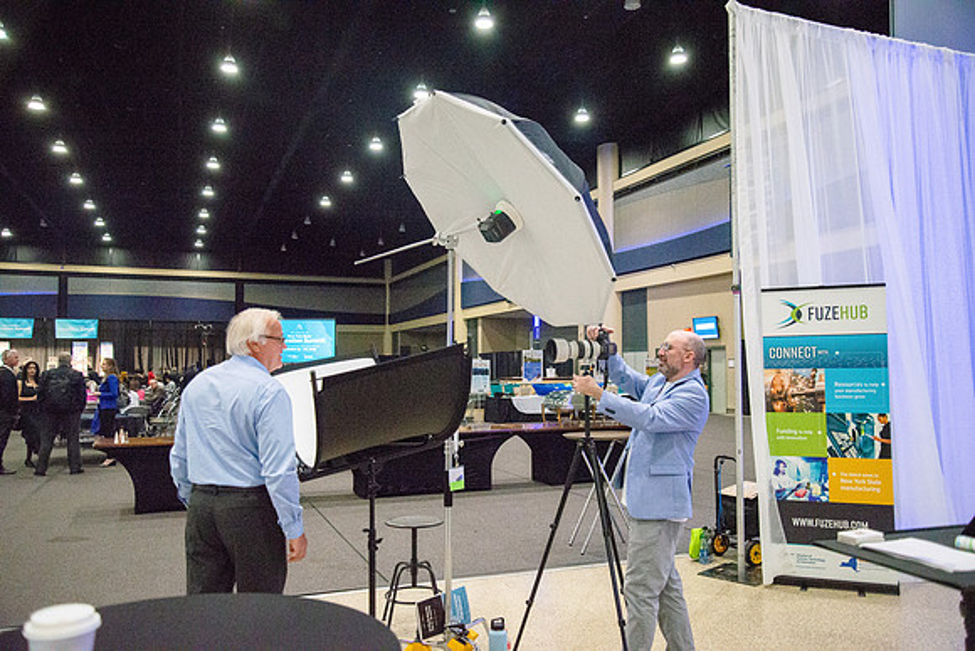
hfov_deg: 63.6
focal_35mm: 29
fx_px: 786
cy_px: 326
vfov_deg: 45.0
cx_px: 488
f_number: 3.8
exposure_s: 1/200
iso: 5000
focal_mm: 29
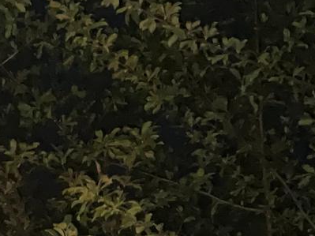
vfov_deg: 9.5
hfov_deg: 12.6
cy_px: 425
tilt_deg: +6.1
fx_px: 1355
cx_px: -147
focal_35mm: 149
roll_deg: +0.9
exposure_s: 1/16
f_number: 1.8
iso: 320
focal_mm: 3
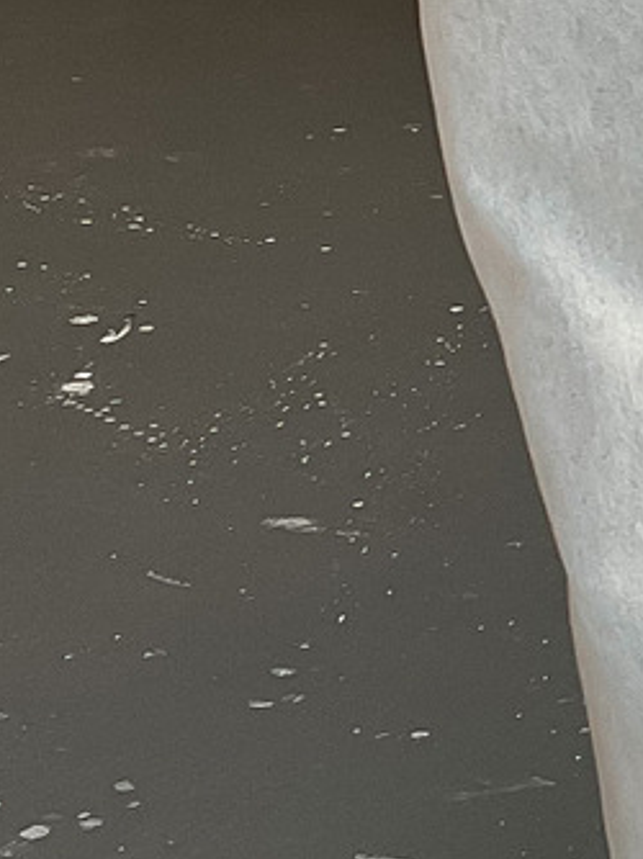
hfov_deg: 10.2
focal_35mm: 139
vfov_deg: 14.1
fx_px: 3447
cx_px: 1019
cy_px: 162
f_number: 1.8
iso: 64
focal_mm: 3
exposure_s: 1/120
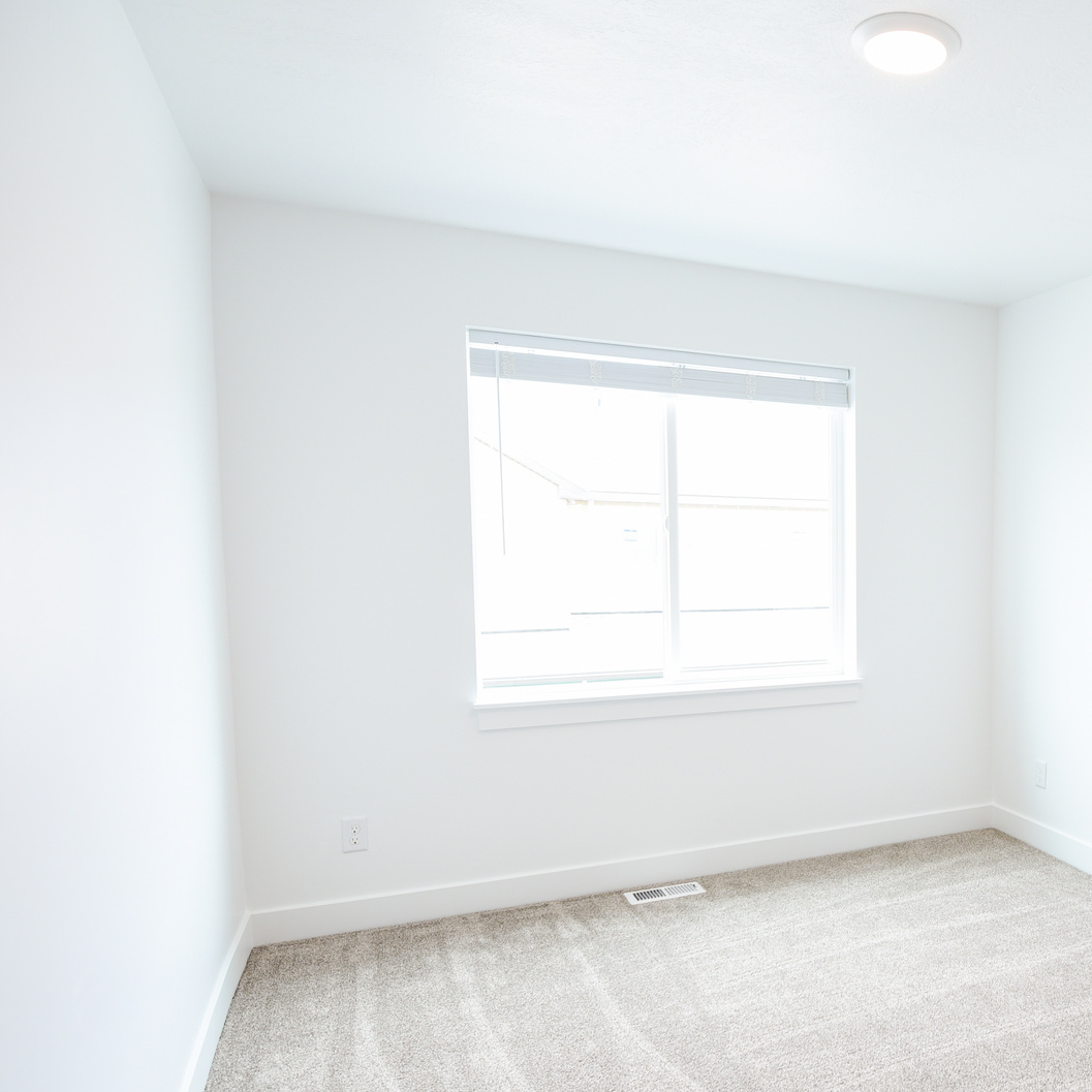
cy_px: 639
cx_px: 943
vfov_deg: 57.0
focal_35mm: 28
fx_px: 999
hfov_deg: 51.8
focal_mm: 17
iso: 320
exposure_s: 1/80
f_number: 4
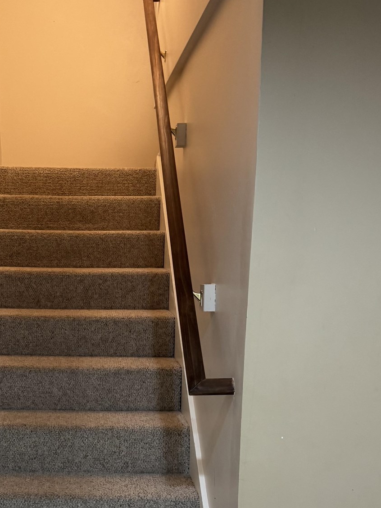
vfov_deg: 38.2
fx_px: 719
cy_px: 365
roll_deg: -0.6
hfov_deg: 29.0
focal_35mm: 49
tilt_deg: -7.1
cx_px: 73
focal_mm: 6.76
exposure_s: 1/60
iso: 320
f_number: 1.78
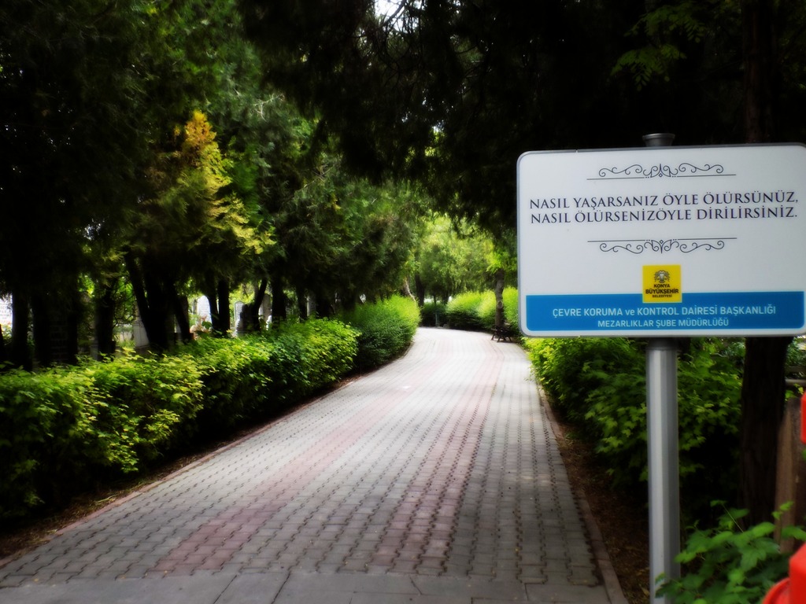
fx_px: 955
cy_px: 302
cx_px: 403
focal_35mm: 41
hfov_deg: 45.8
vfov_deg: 35.1
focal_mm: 7.3
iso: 80
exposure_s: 1/50
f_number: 3.6
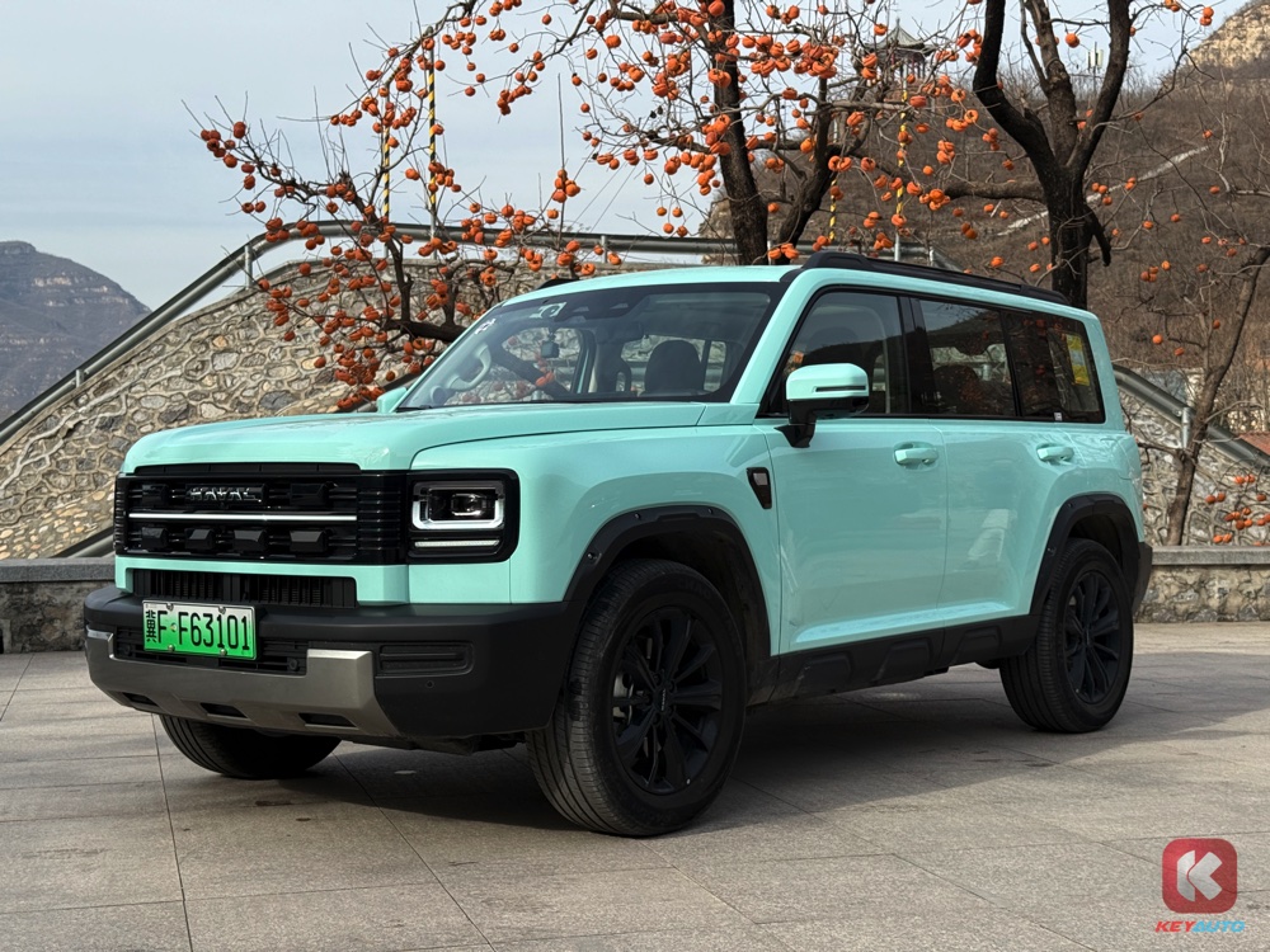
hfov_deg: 39.7
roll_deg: +0.3
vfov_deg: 30.3
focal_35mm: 48
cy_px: 476
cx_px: 635
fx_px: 1761
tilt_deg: +1.4
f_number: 1.78
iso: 64
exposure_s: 1/3226
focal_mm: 6.76
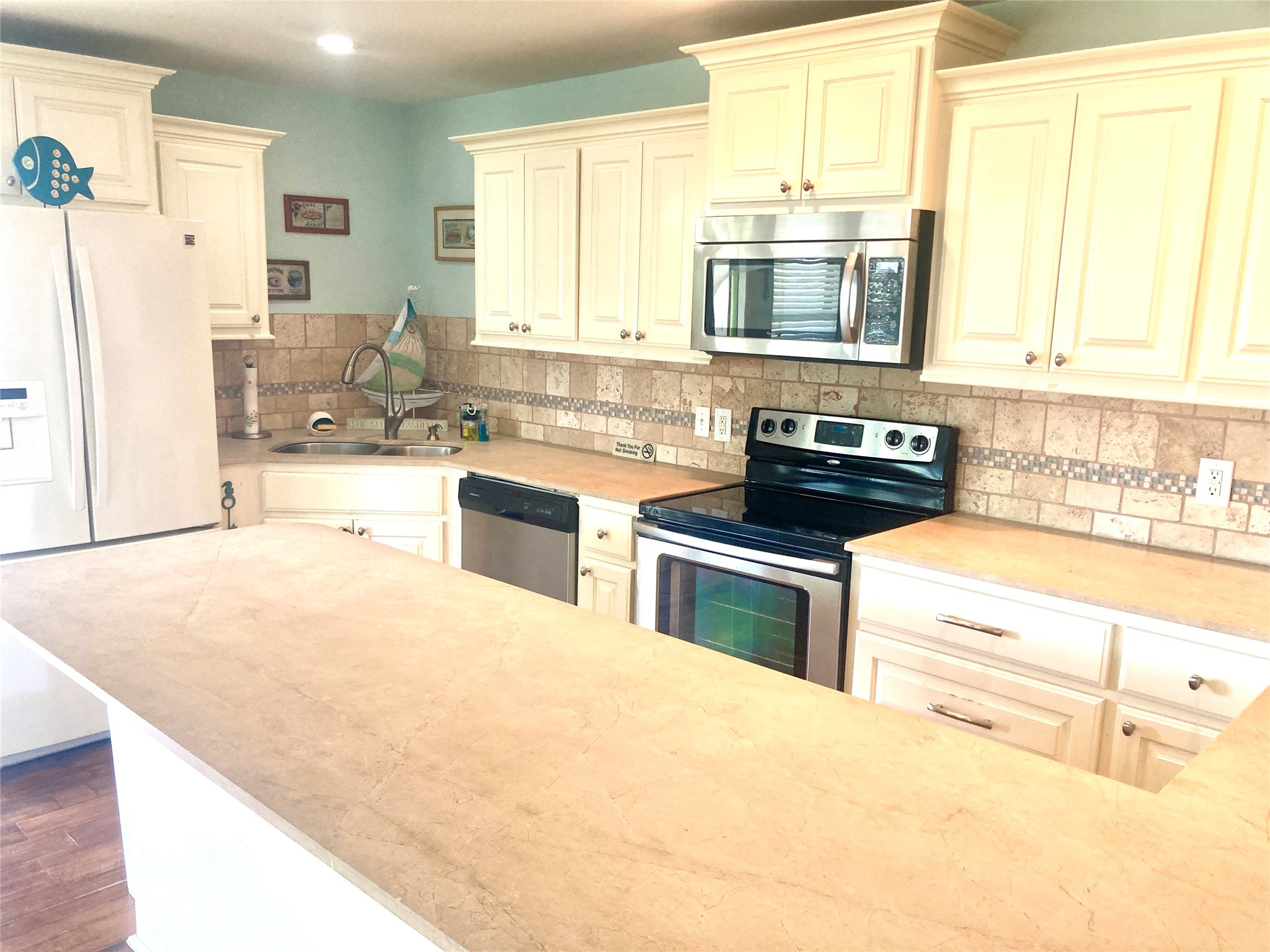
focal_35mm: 28
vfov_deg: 49.7
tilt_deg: -10.2
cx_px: 635
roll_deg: -1.0
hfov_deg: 63.4
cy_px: 476
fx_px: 1027
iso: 100
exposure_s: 1/60
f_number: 1.8
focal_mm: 3.99
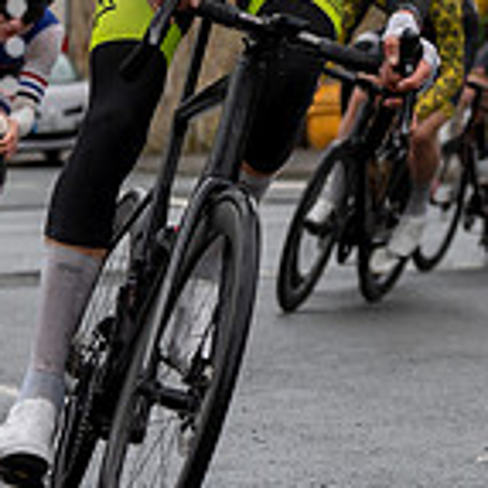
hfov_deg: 7.3
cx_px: 235
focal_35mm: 241
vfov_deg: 7.2
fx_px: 3844
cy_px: -162
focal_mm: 70
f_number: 4
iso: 400
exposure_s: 1/1000
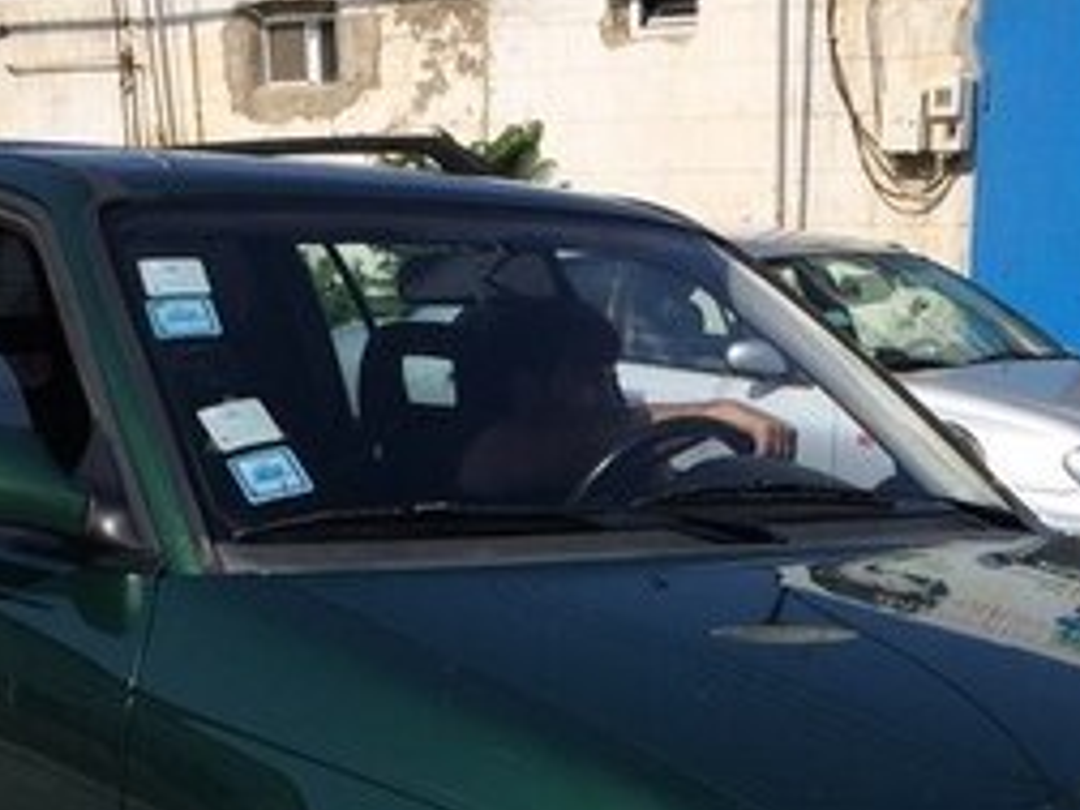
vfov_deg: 18.4
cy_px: 979
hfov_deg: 25.6
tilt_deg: -18.0
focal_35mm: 76
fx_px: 2371
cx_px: 643
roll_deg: +0.1
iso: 32
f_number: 2.2
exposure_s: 1/2740
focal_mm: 4.15
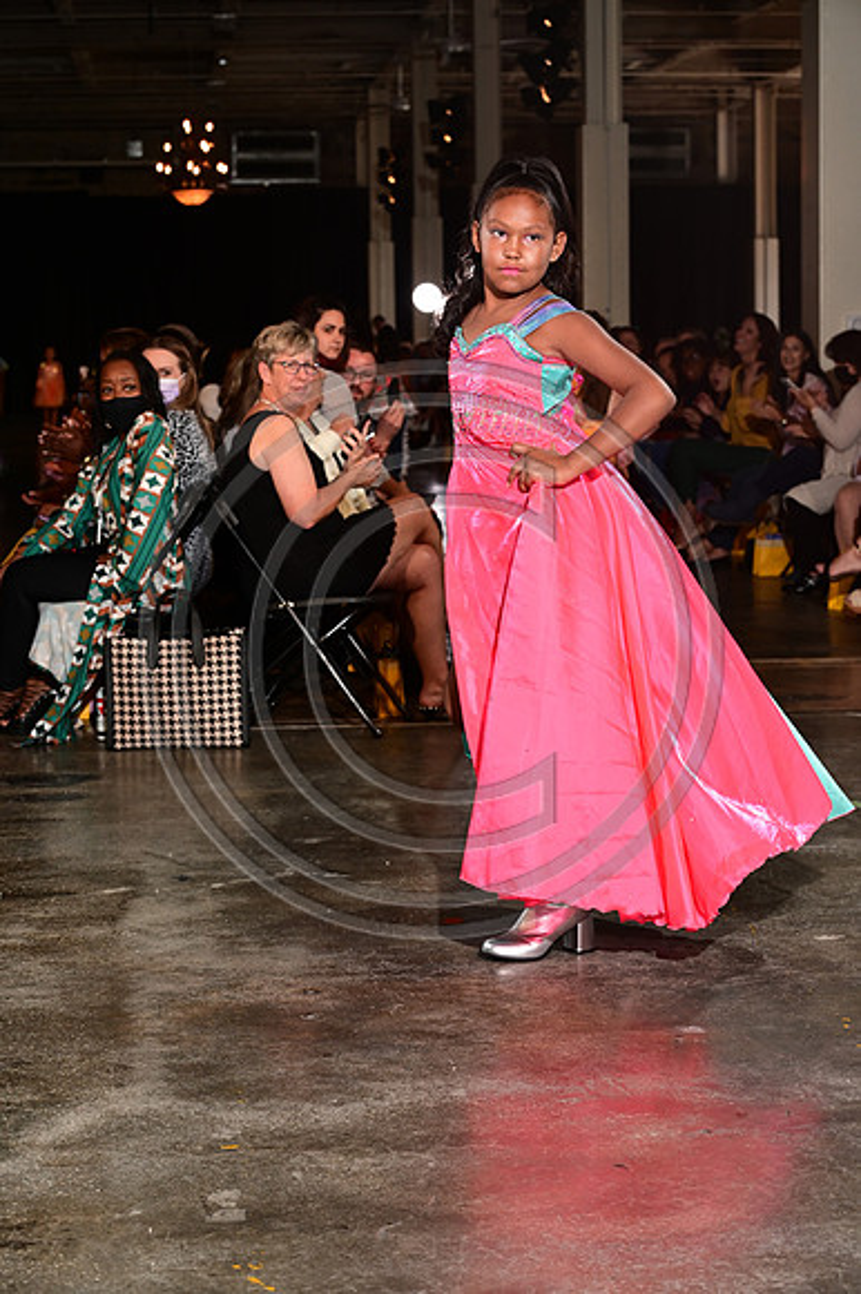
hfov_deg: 19.4
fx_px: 2514
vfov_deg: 28.9
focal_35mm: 70
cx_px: 430
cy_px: 647
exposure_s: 1/160
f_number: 6.3
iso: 1000
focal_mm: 70
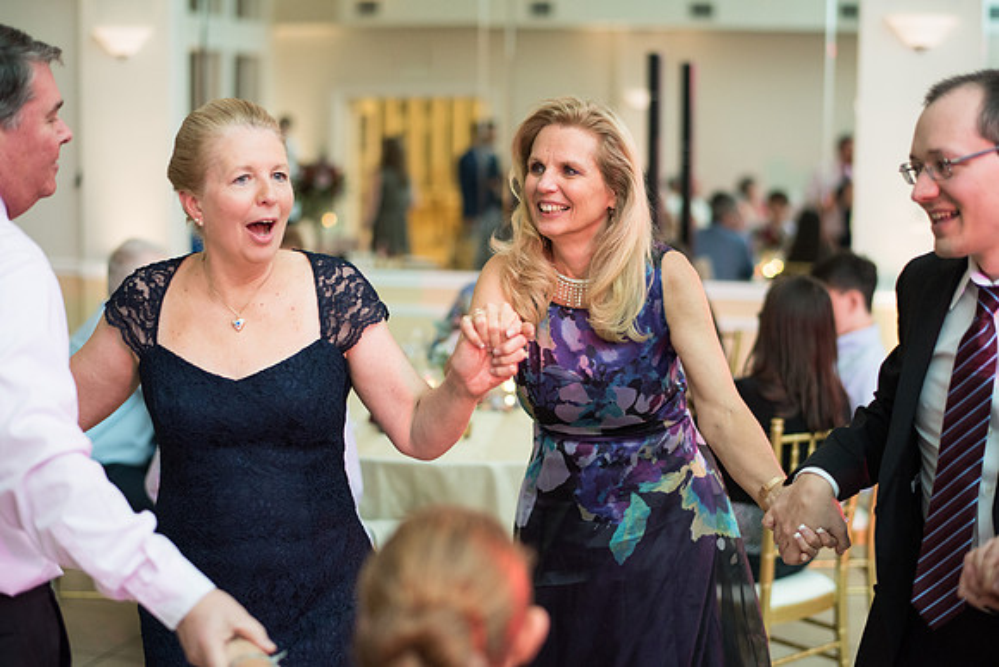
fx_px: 1610
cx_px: 500
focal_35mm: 58
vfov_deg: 23.4
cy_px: 334
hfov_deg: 34.5
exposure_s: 1/200
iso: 1000
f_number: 2
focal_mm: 58
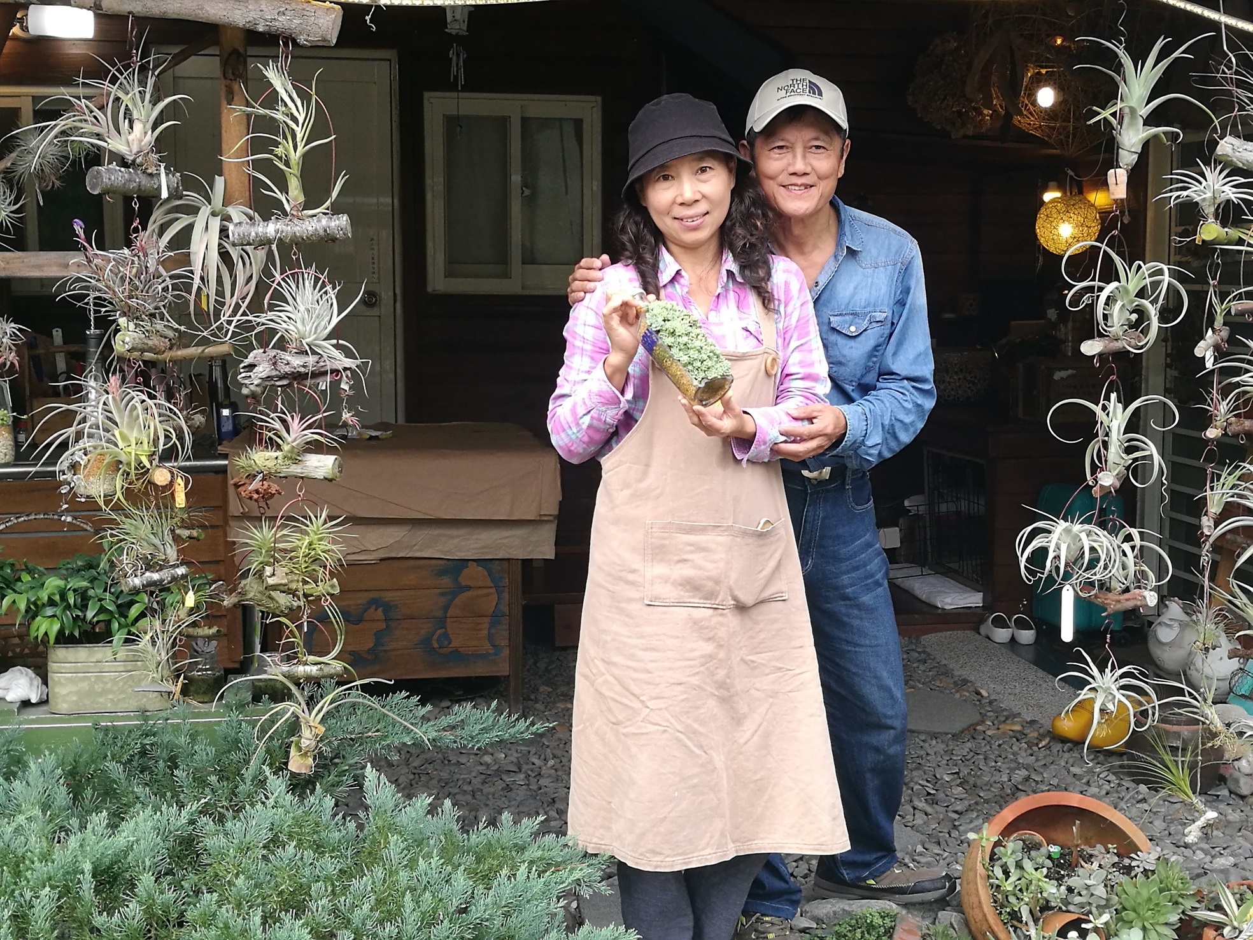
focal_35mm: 46
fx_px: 1665
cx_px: 626
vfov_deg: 31.5
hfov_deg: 41.2
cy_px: 470
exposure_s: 1/100
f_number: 2.2
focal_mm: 4.5
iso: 50
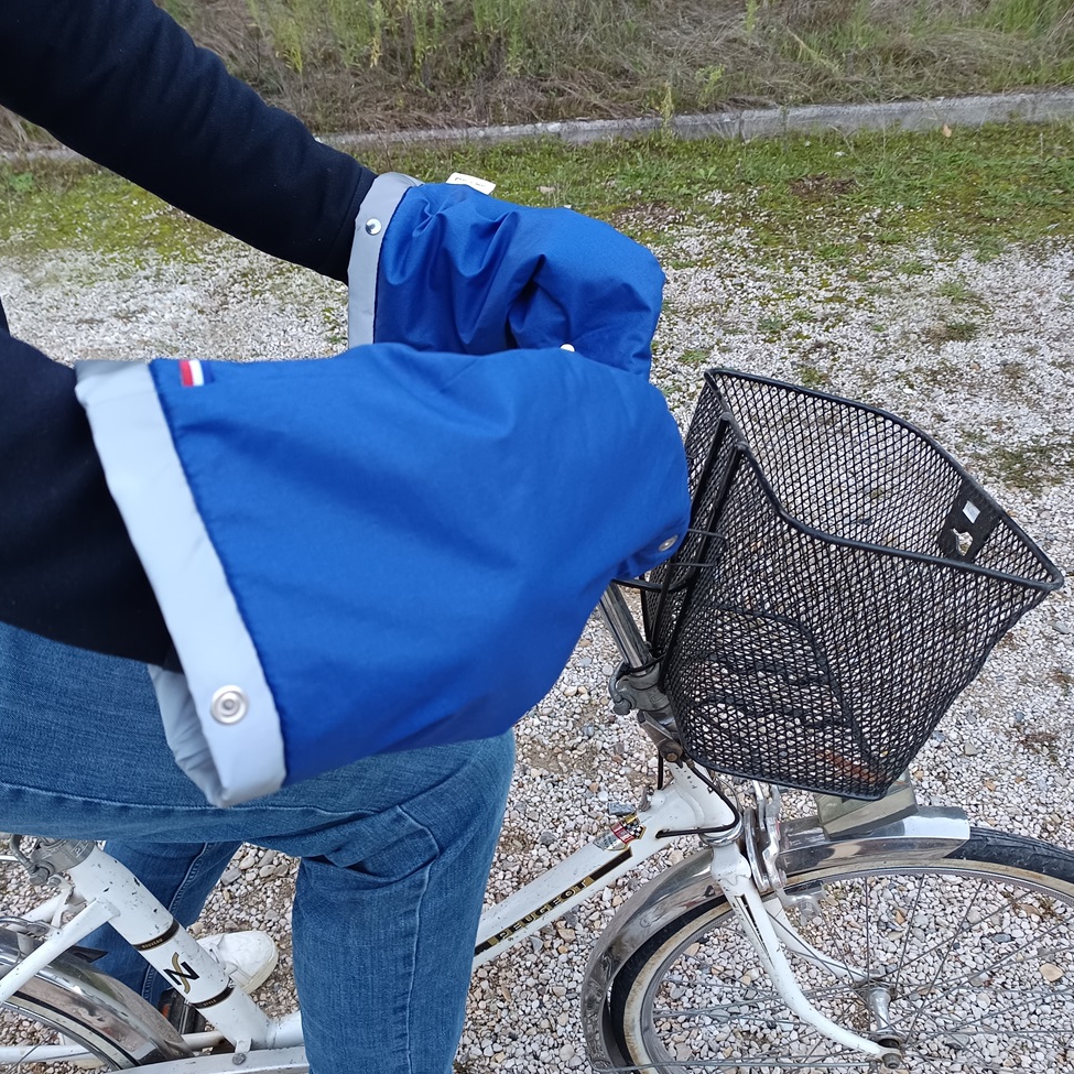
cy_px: 690
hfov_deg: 55.6
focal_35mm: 29
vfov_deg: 54.8
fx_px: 1018
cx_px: 527
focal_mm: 5.31
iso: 256
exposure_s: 1/50
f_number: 1.7
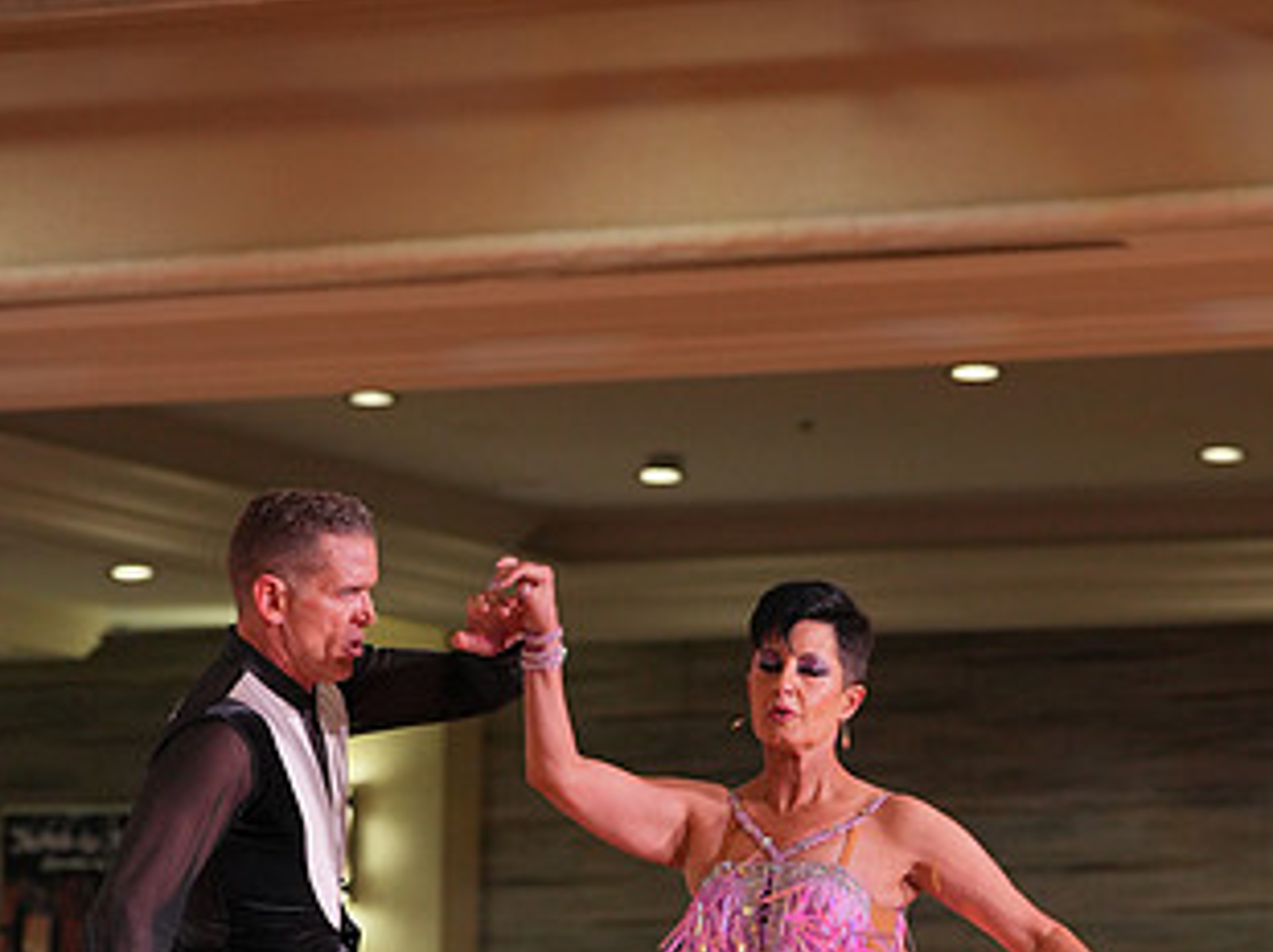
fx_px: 6614
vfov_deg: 8.2
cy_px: 1157
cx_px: 729
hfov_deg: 11.0
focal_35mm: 180
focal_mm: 100
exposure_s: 1/400
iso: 1600
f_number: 4
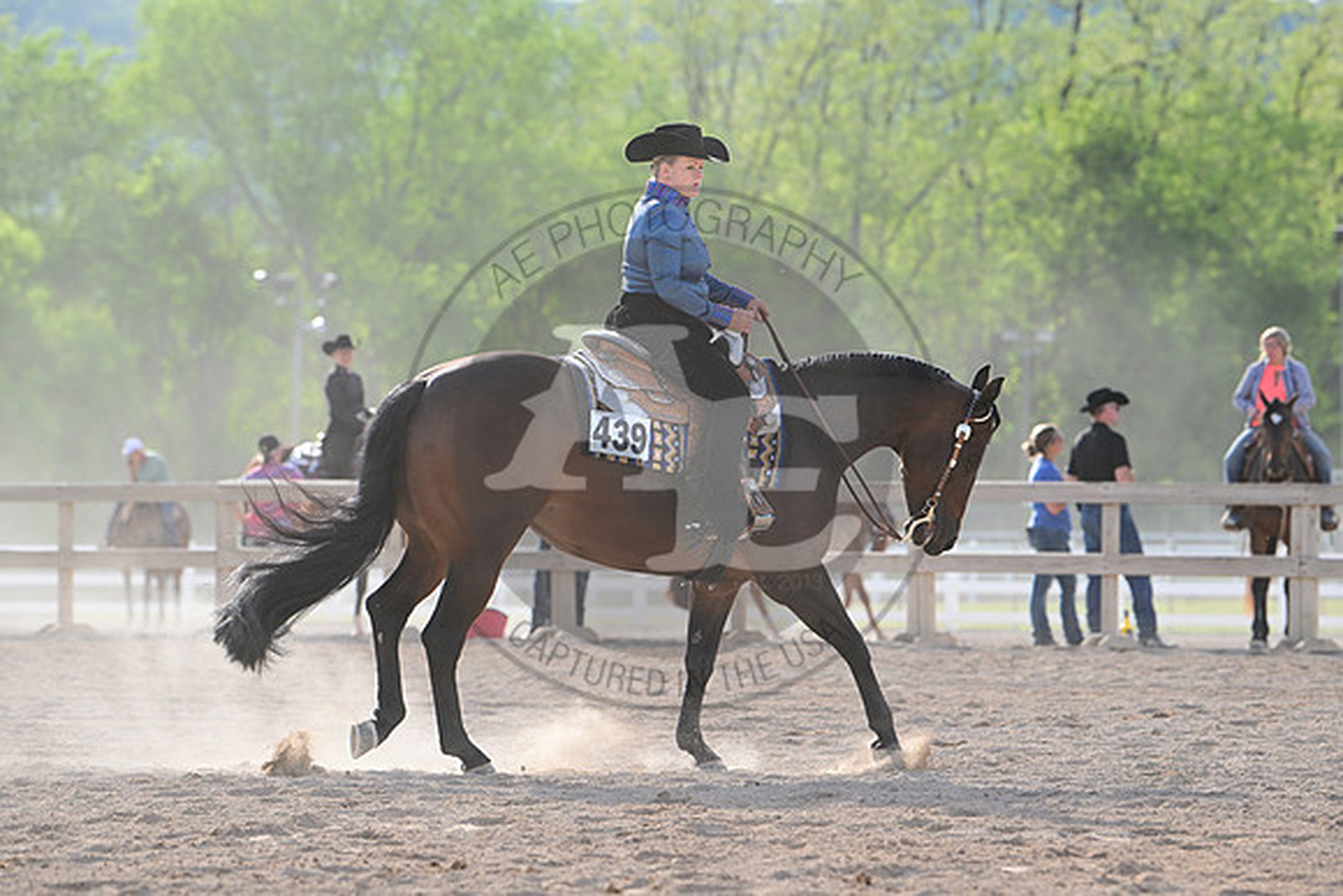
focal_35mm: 200
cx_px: 672
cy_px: 448
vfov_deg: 6.9
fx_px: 7463
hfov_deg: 10.3
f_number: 5.6
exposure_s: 1/2000
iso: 1000
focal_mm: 200
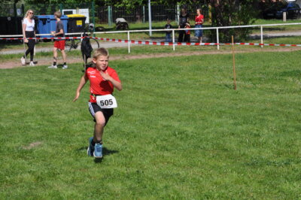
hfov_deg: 19.5
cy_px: 100
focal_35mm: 105
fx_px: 877
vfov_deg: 13.0
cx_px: 150
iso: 200
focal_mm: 70
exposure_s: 1/400
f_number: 10
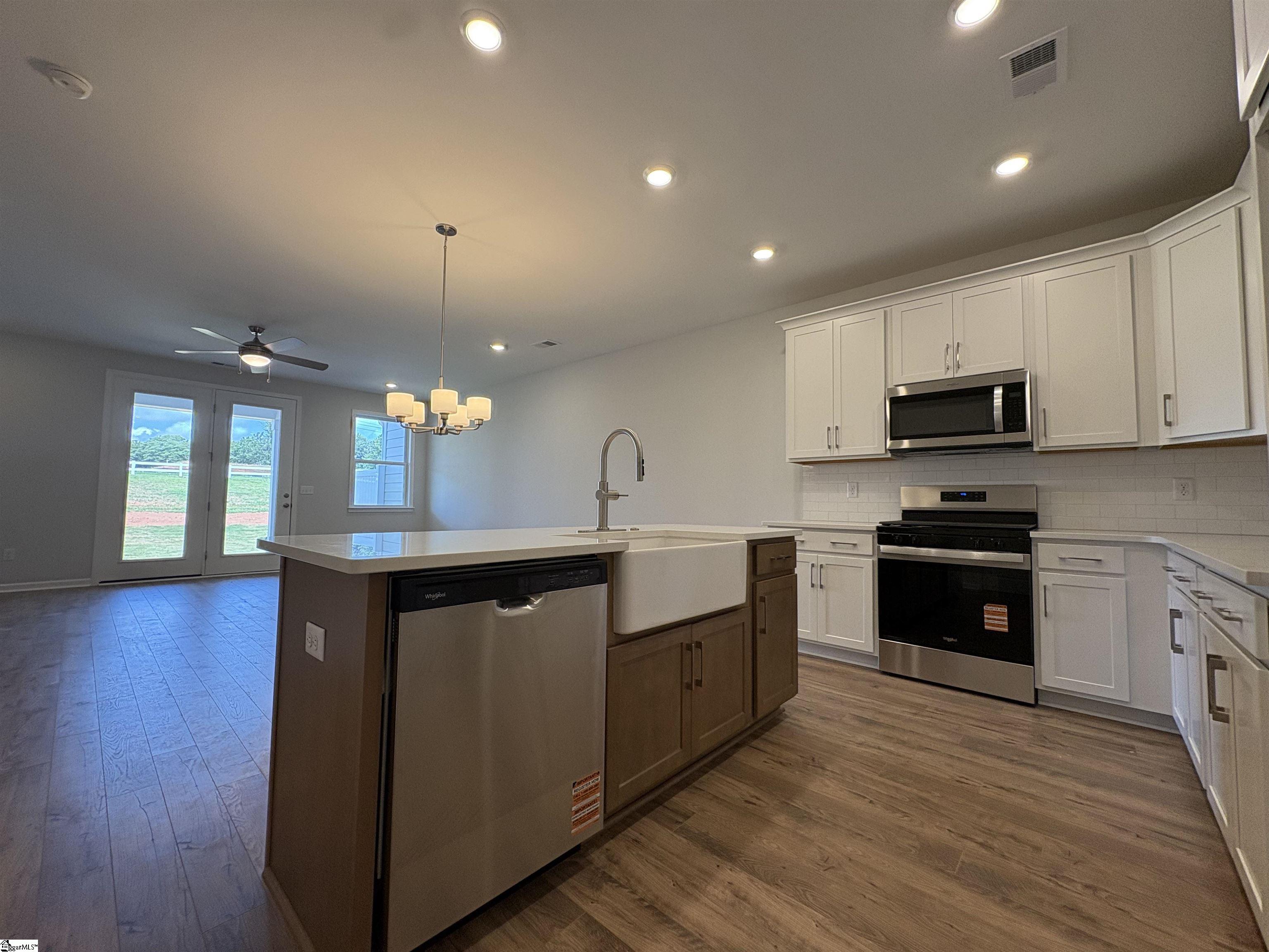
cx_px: 634
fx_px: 513
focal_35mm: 14
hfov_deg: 102.1
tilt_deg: +4.7
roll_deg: -0.7
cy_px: 476
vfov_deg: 85.7
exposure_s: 1/120
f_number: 2.2
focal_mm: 2.22
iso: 125
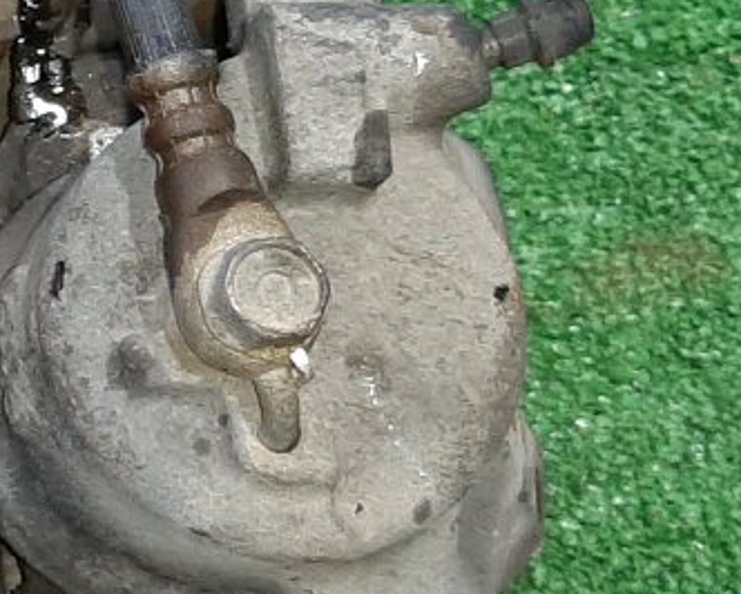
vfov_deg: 14.0
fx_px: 2414
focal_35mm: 110
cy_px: 226
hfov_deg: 15.9
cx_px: -402
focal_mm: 3.93
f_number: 1.7
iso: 216
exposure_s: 1/33
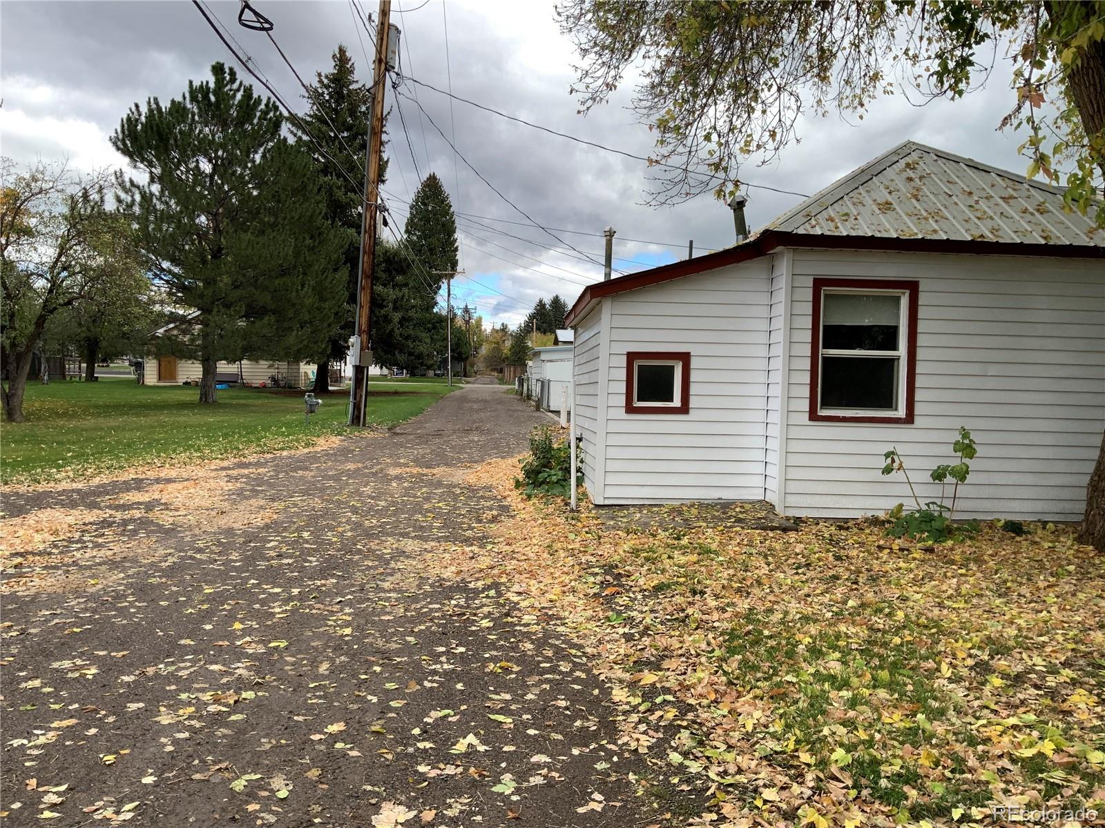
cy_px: 414
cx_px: 552
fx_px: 926
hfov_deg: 61.7
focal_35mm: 29
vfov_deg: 48.2
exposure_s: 1/842
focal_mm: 3
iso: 16
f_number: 1.8
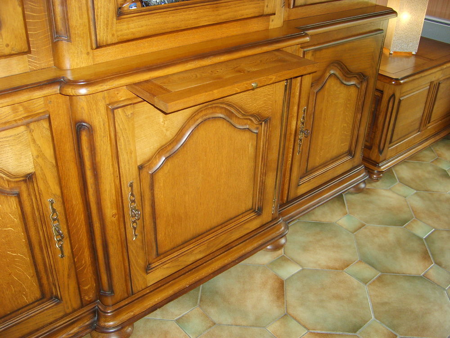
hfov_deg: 52.6
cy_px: 169
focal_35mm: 35
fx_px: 455
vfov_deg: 40.7
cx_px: 225
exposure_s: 1/45
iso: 133
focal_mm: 5.8
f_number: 2.8
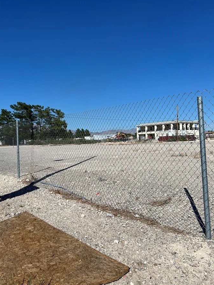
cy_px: 145
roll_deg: +3.0
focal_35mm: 30
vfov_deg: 59.9
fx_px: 247
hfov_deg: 46.8
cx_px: 96
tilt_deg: +1.4
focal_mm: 5.7
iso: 50
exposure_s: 1/9434
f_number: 1.5
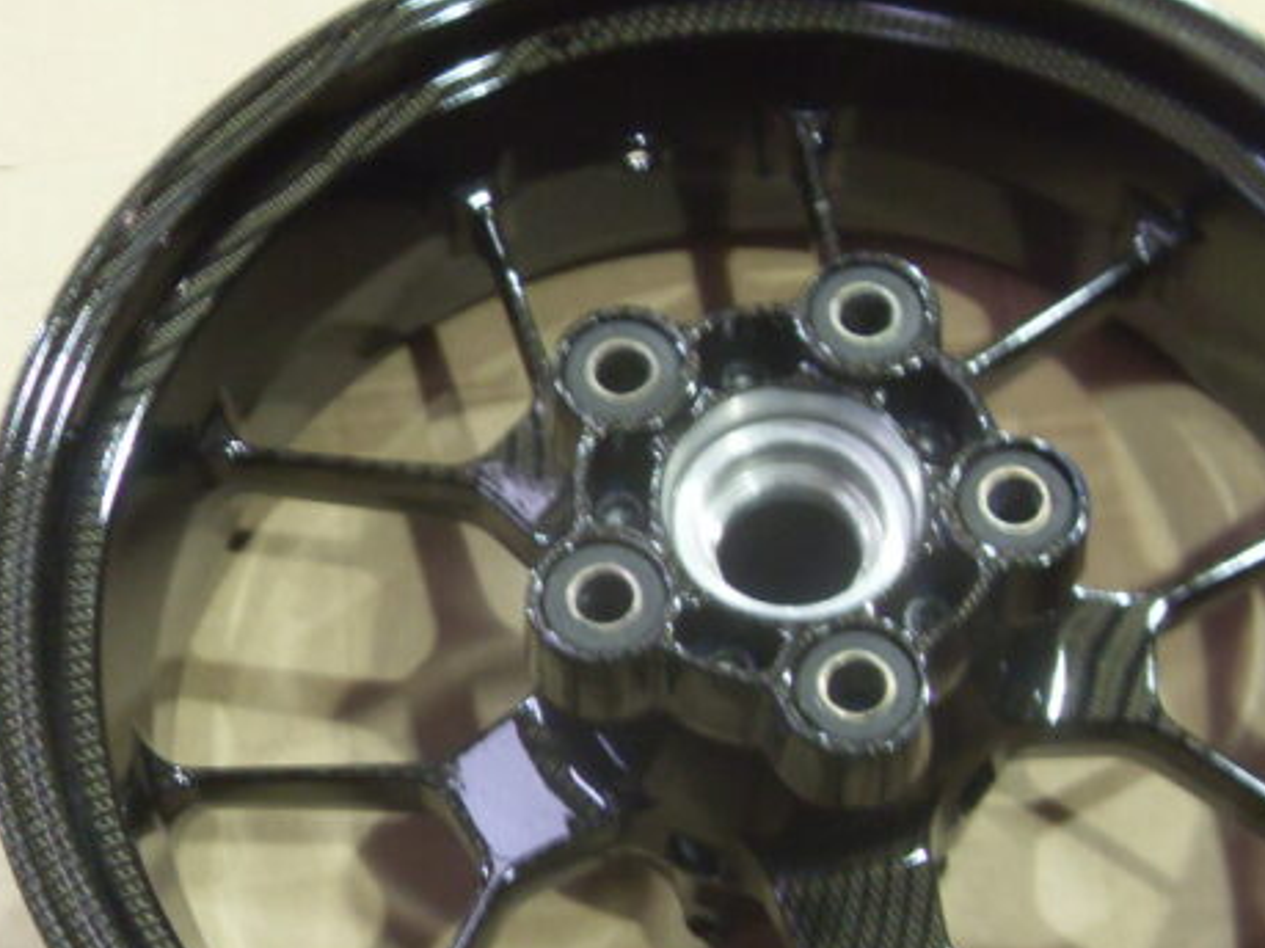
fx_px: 2229
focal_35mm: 61
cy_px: 639
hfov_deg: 31.6
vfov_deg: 23.9
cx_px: 752
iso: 200
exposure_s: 1/10
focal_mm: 6.3
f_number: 2.8
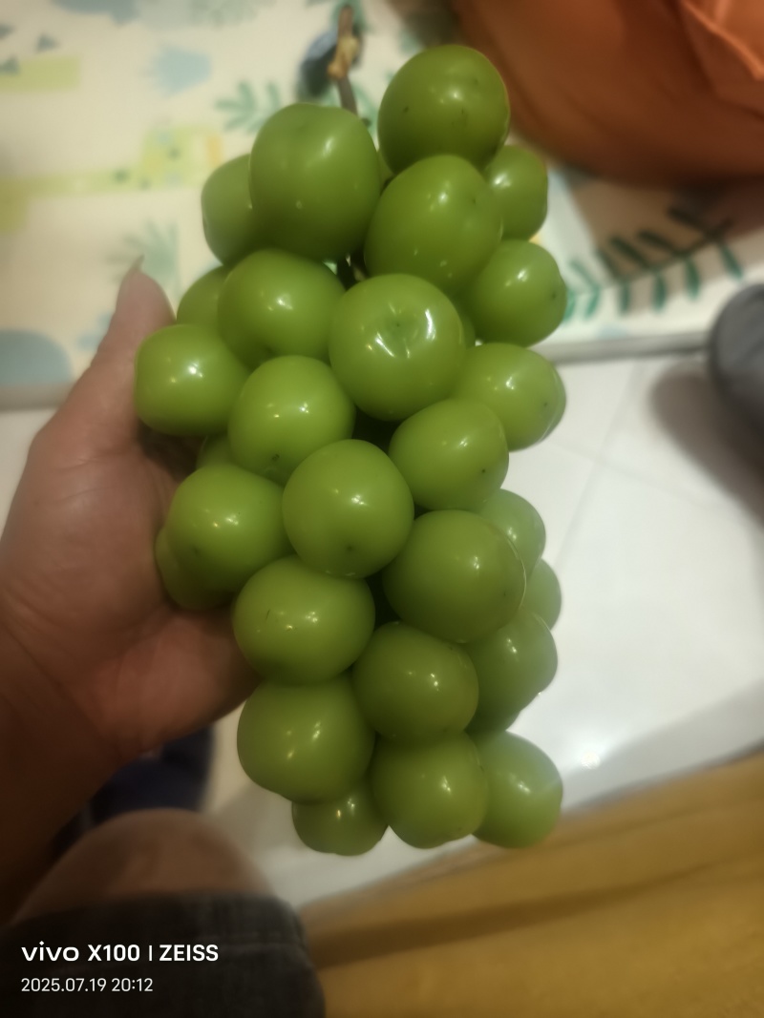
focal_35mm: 23
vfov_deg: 73.9
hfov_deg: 58.9
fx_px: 677
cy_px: 509
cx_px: 382
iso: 1380
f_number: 1.57
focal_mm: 5.6
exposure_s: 1/50
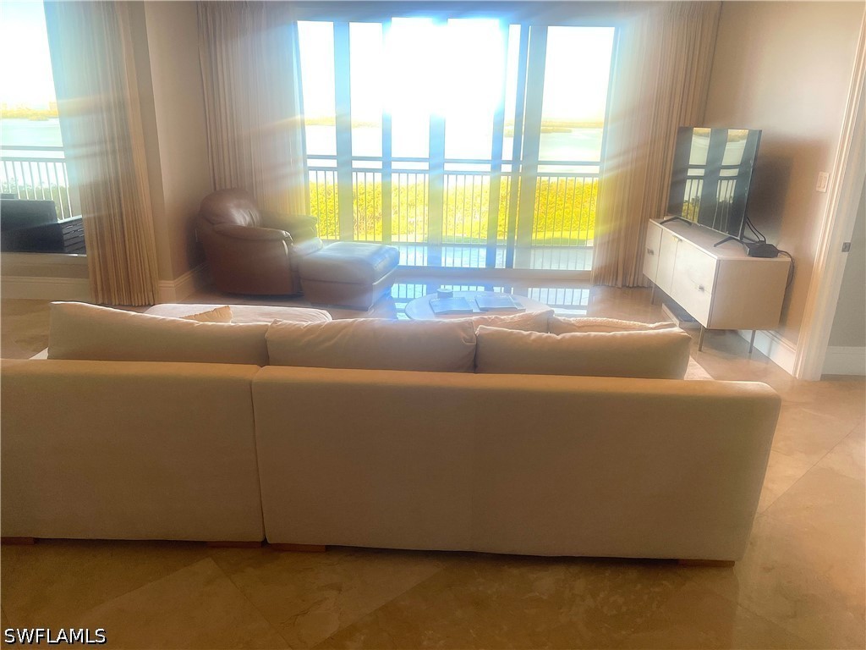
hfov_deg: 67.3
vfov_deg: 53.1
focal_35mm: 26
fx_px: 650
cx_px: 433
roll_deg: -1.4
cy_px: 325
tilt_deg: -18.9
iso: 64
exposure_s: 1/120
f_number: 1.5
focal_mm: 5.7
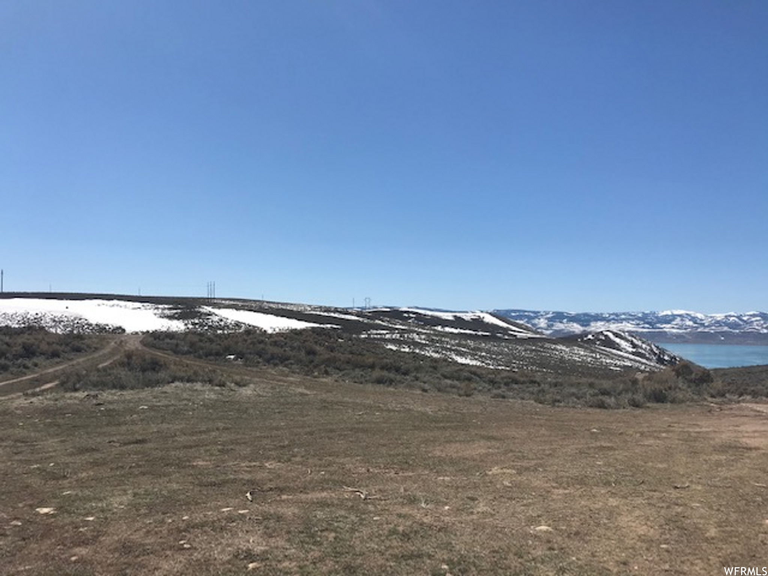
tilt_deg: +6.9
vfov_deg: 49.7
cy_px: 288
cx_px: 384
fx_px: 621
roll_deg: +0.5
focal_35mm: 28
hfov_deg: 63.4
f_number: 1.8
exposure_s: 1/4808
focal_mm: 3.99
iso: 20
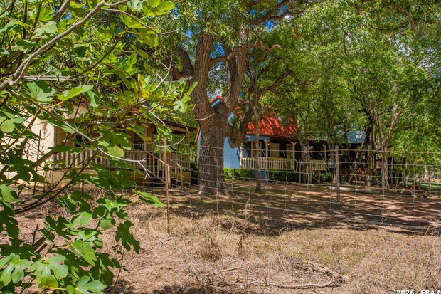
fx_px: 392
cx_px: 225
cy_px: 145
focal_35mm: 32
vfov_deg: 41.1
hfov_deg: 58.7
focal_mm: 31
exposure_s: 1/250
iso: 500
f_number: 13
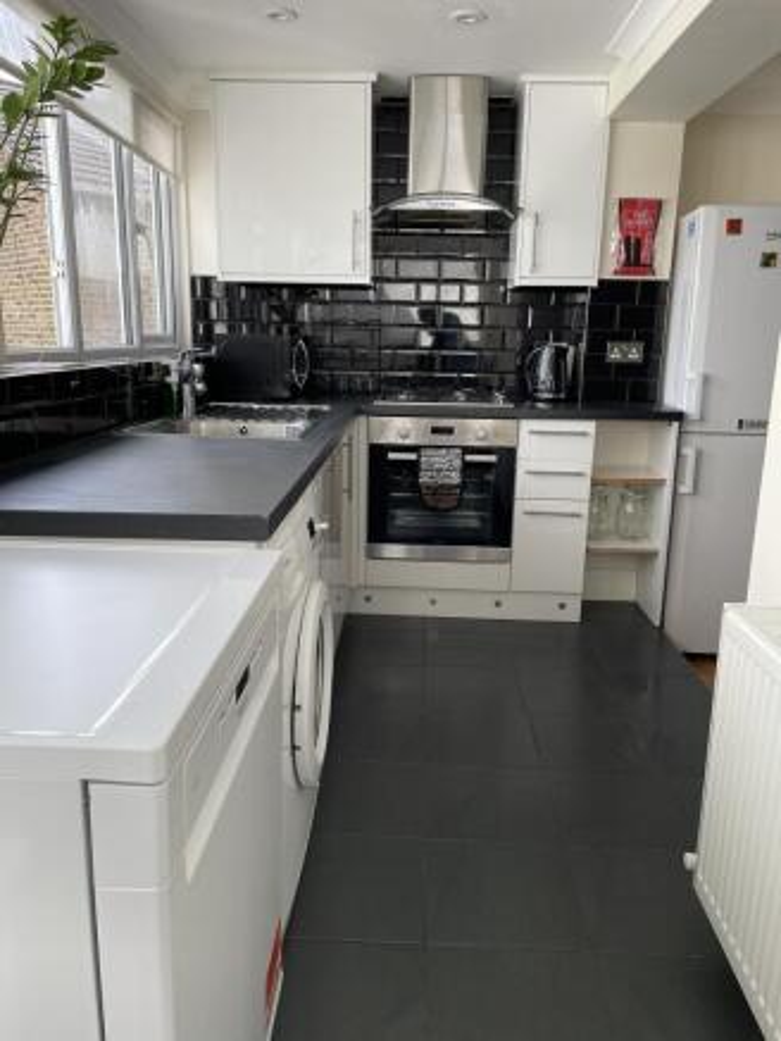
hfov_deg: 53.1
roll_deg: -0.9
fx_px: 782
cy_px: 520
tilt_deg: -14.9
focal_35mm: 26
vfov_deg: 67.3
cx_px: 390
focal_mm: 4.2
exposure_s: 1/237
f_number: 1.6
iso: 32
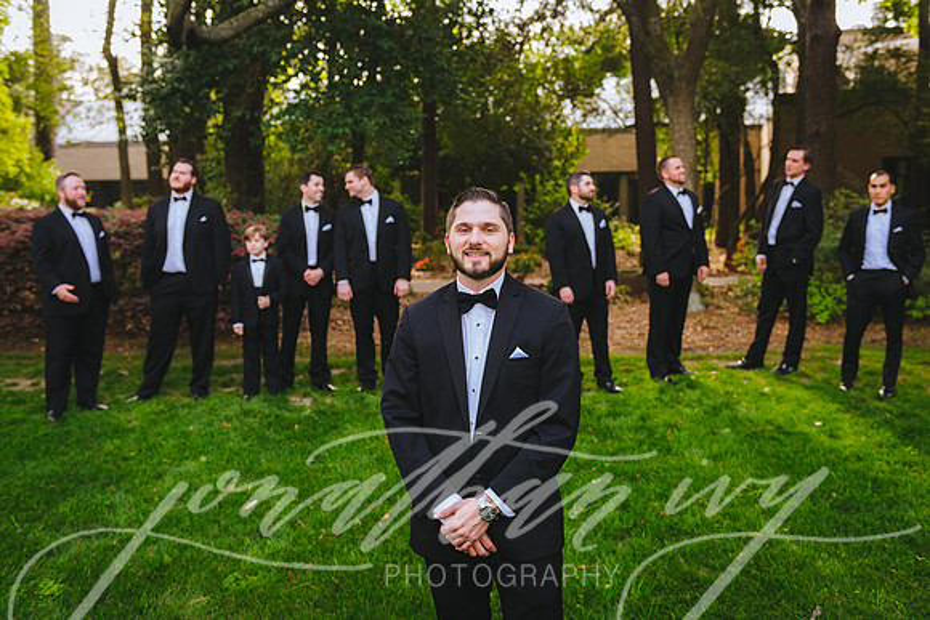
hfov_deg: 54.5
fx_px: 903
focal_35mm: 35
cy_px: 281
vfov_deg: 37.9
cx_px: 476
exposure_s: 1/400
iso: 400
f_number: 3.5
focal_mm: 32
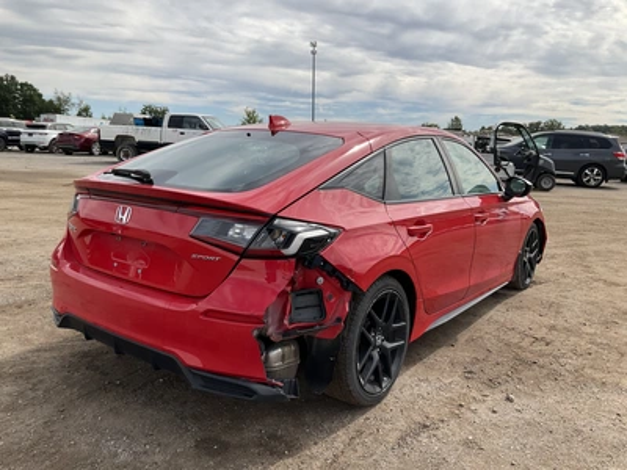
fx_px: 525
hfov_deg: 61.7
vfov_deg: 48.2
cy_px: 235
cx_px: 314
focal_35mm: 29
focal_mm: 3
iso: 25
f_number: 1.8
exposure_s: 1/1984
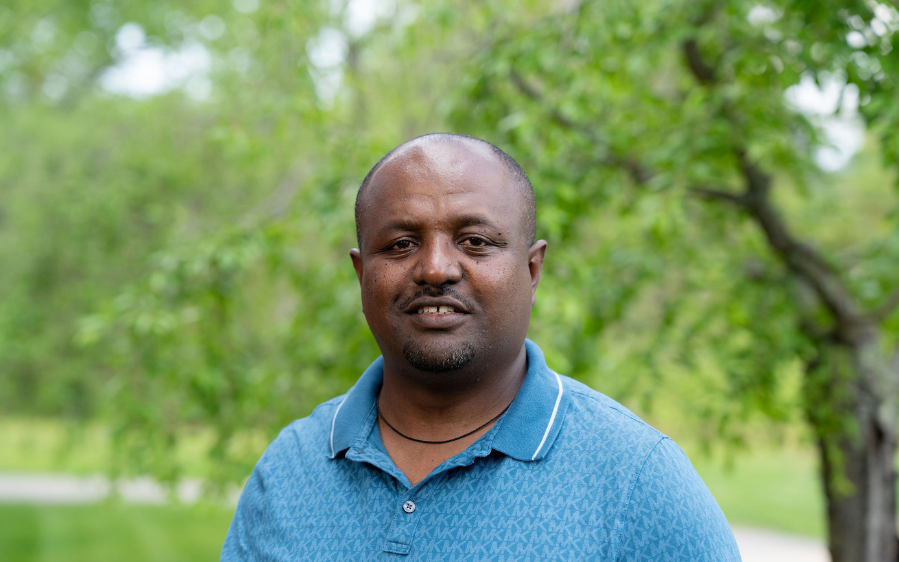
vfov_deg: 18.1
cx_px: 447
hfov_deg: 28.6
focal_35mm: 72
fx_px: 1764
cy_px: 293
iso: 64
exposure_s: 1/200
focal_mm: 70
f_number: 2.8
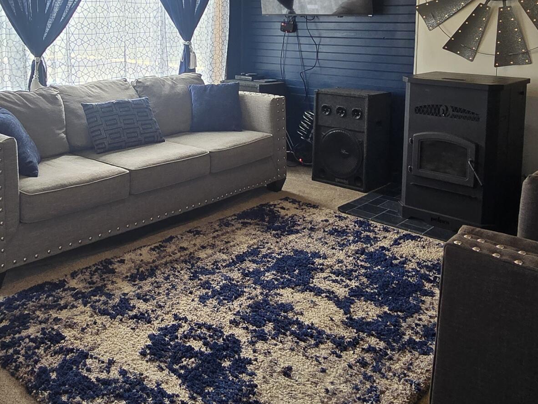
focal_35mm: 33
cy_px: 74
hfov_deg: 54.9
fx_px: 513
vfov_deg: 40.9
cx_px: 209
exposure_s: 1/120
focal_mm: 2.2
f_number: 2.2
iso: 64
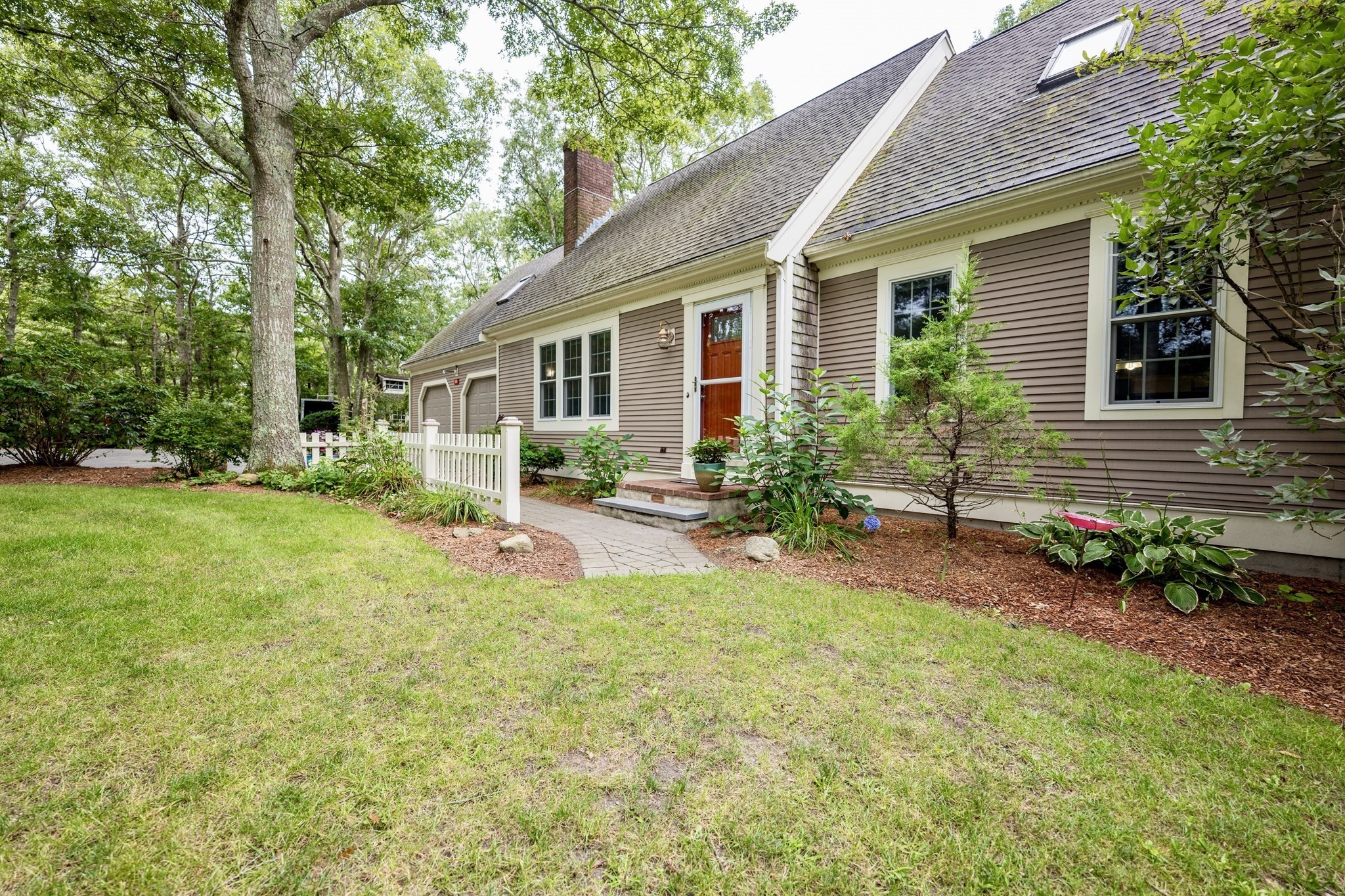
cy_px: 448
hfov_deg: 104.3
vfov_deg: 81.2
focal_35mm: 14
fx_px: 523
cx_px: 672
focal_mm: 14
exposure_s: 1/100
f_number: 2.8
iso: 80
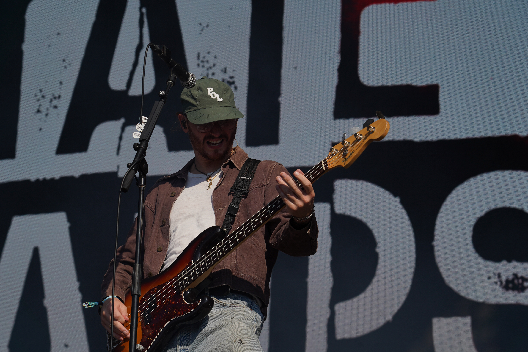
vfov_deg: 13.0
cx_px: 264
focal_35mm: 105
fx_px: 1540
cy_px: 176
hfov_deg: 19.5
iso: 100
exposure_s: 1/800
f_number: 8
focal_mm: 105
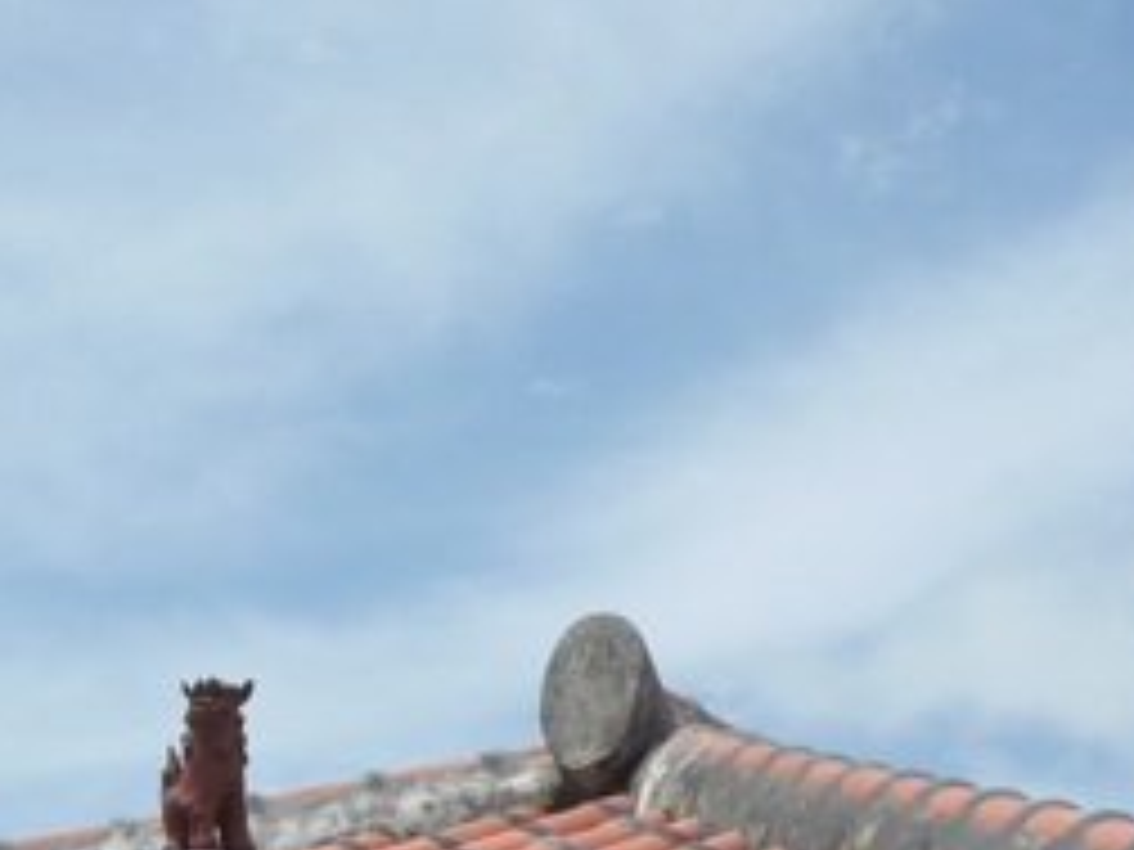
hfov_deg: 14.7
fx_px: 4357
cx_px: 214
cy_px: 490
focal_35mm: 133
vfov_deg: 11.1
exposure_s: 1/800
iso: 160
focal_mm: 7.8
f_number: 6.3
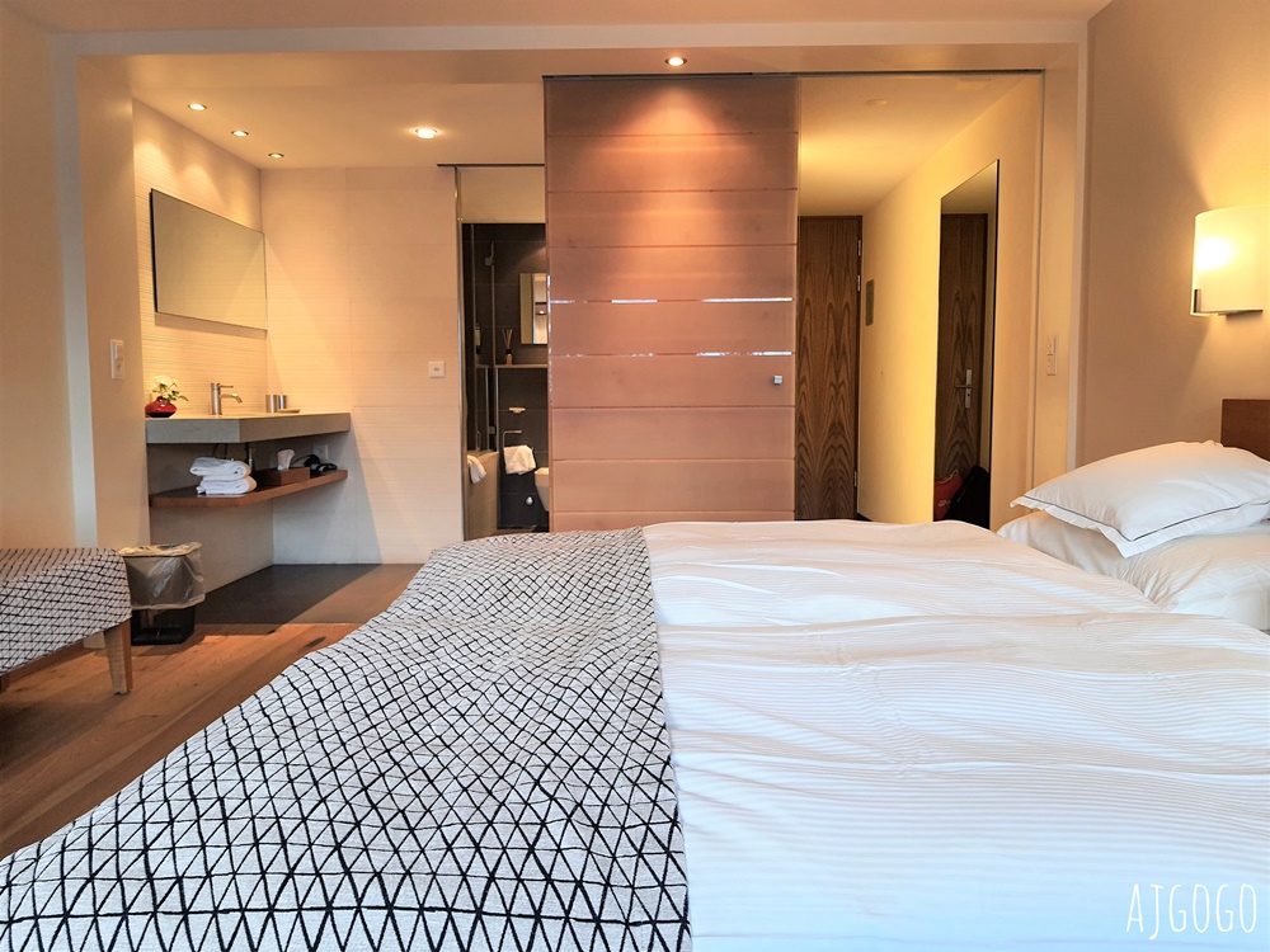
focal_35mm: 26
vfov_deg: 53.1
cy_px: 476
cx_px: 635
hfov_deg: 67.3
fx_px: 954
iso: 100
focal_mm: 4.32
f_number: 1.7
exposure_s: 1/100
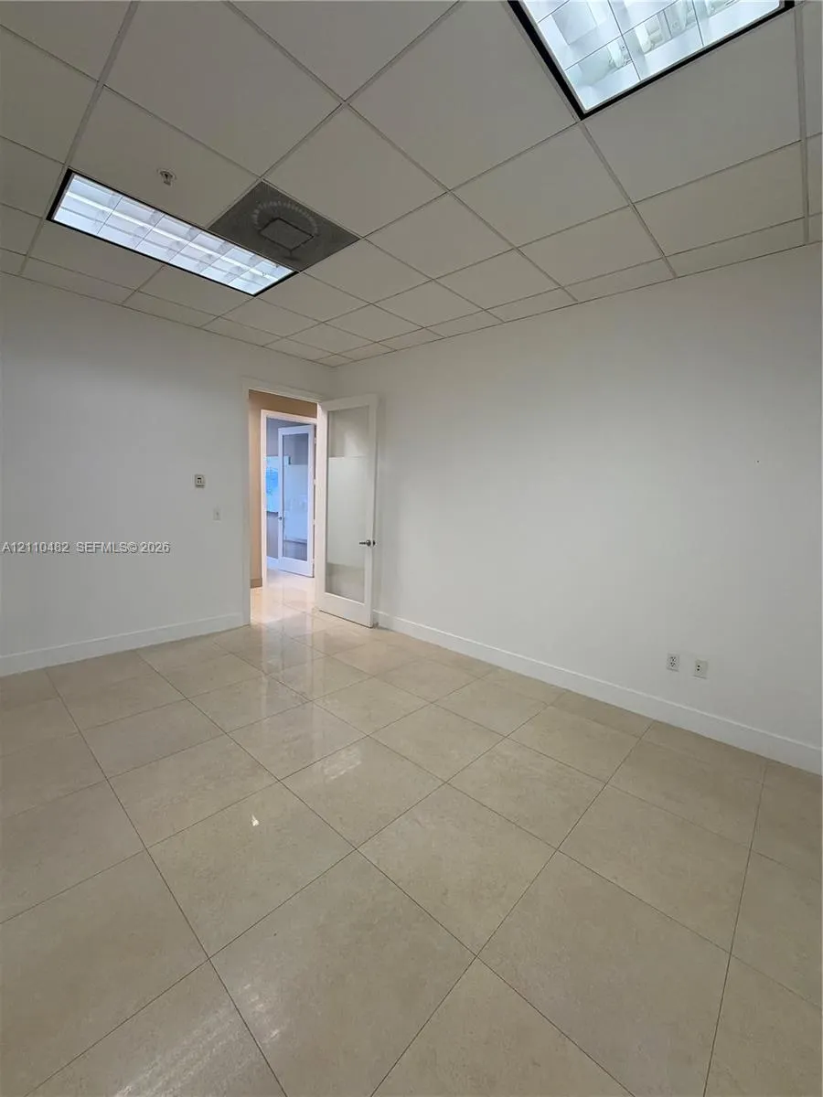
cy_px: 548
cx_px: 412
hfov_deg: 85.7
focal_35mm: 14
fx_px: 444
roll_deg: -2.7
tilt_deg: -7.0
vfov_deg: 102.1
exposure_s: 1/120
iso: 160
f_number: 2.2
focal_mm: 2.22
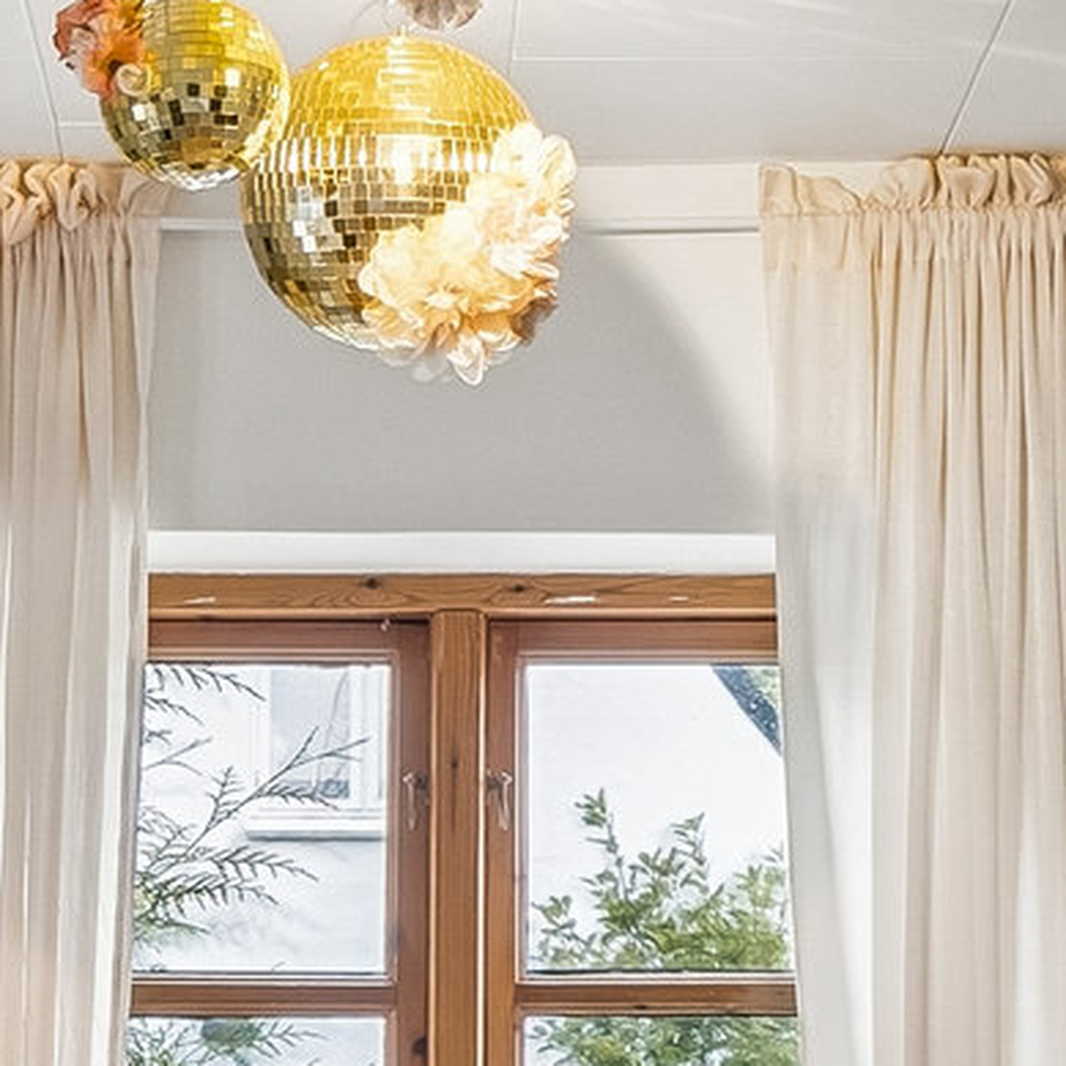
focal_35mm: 192
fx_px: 6677
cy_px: 1356
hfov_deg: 9.1
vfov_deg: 9.0
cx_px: 414
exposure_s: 1/6
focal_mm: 19.5
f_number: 8
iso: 200
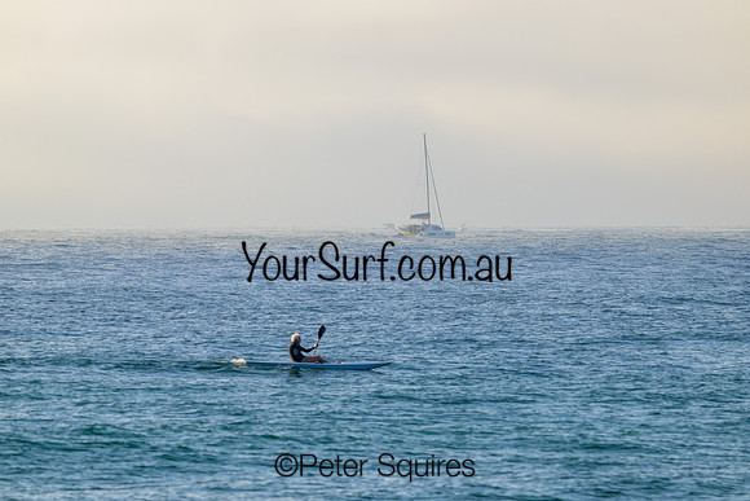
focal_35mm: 420
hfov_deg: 4.9
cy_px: 250
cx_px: 375
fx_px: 8752
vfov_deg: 3.3
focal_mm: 420
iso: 640
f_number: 10
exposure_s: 1/2000
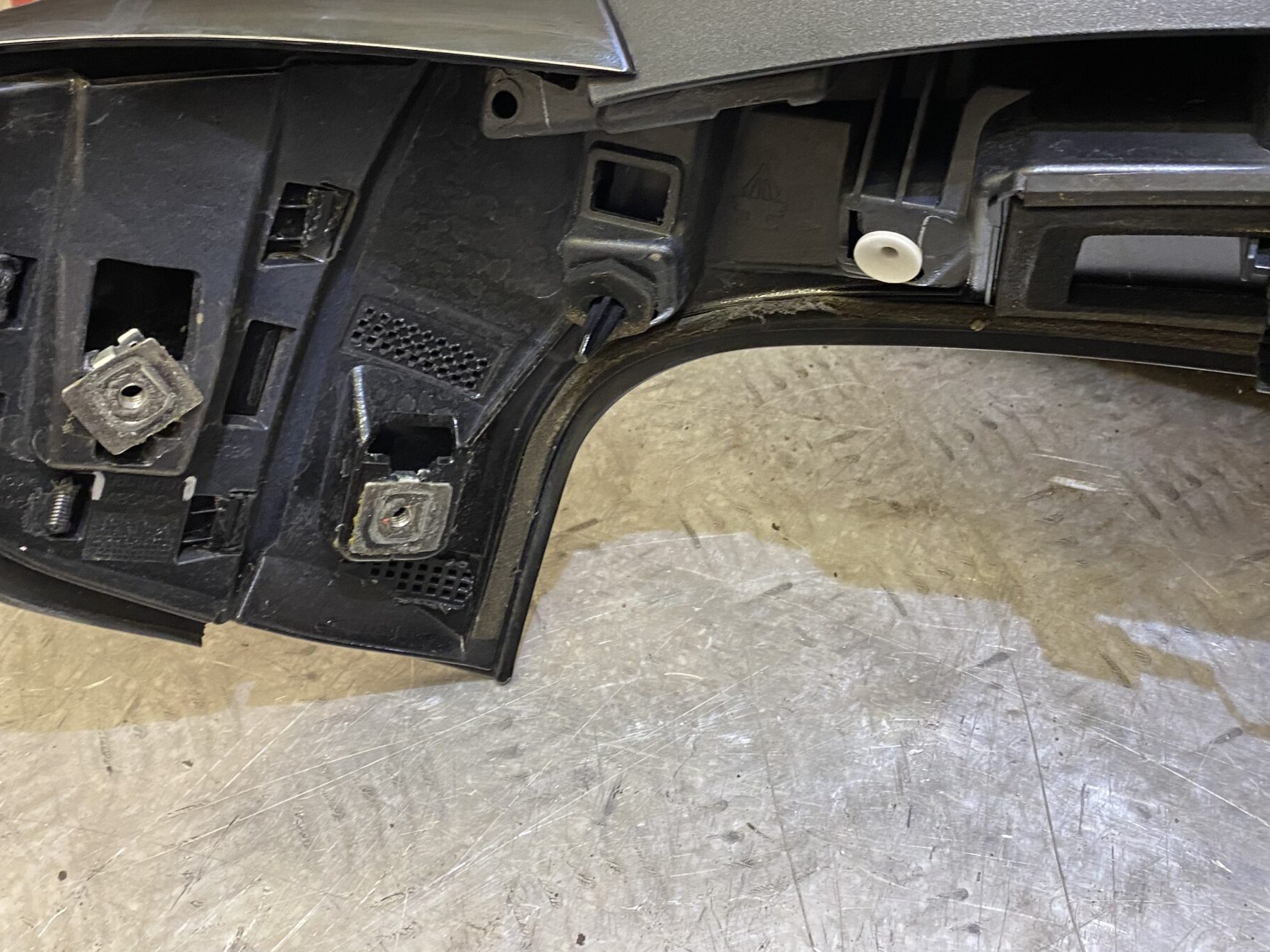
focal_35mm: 37
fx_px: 1357
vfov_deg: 38.4
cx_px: 651
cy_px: 349
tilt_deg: -45.4
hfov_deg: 50.1
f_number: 1.8
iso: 250
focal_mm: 4.25
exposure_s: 1/50
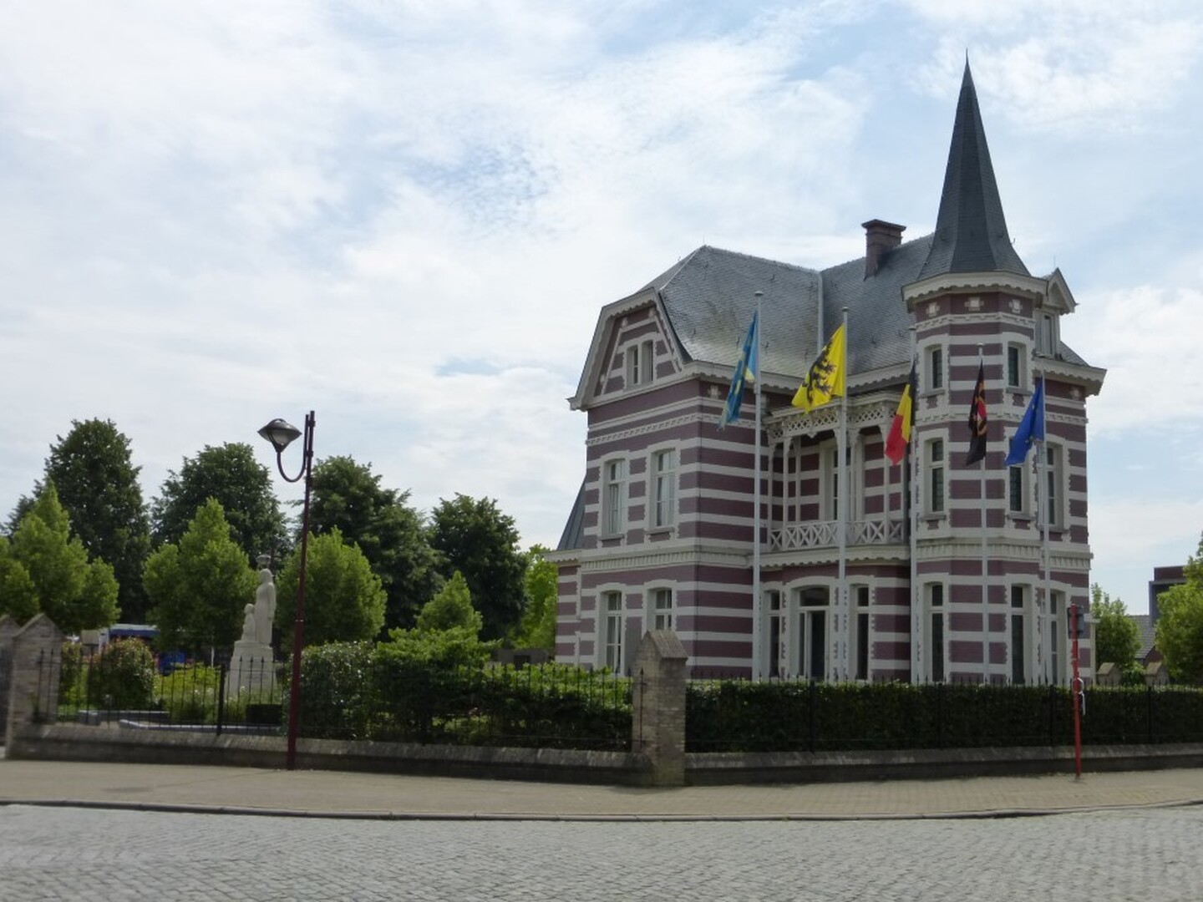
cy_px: 451
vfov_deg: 36.0
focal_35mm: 40
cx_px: 602
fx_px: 1390
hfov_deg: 46.8
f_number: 3.9
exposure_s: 1/2000
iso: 160
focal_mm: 6.9
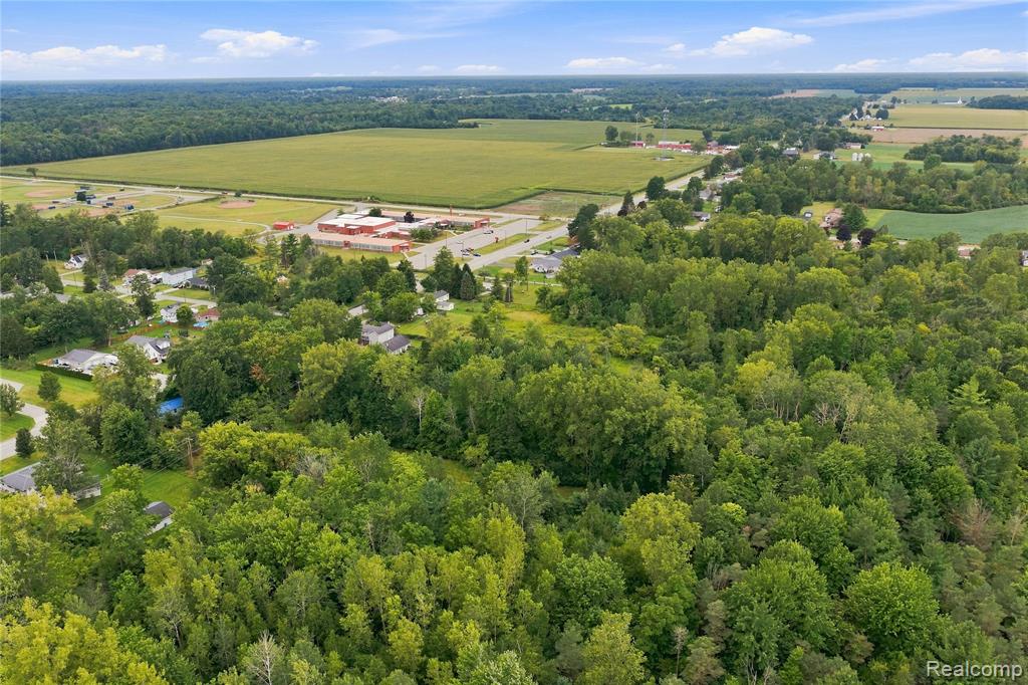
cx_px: 514
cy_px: 342
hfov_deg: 65.5
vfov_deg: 46.4
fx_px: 799
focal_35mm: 28
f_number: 2.8
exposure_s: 1/640
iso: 400
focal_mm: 14.4
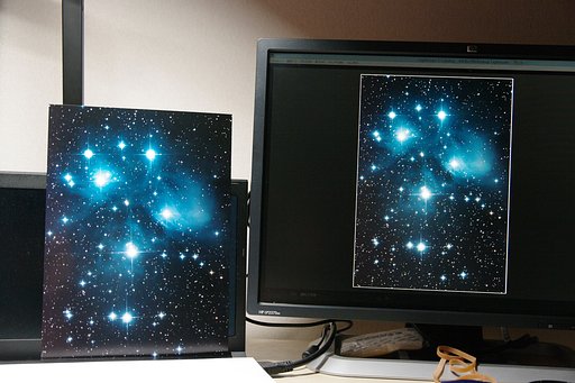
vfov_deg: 26.5
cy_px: 192
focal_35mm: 51
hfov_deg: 38.9
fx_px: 814
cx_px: 288
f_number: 3.5
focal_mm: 34
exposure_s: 1/10
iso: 800
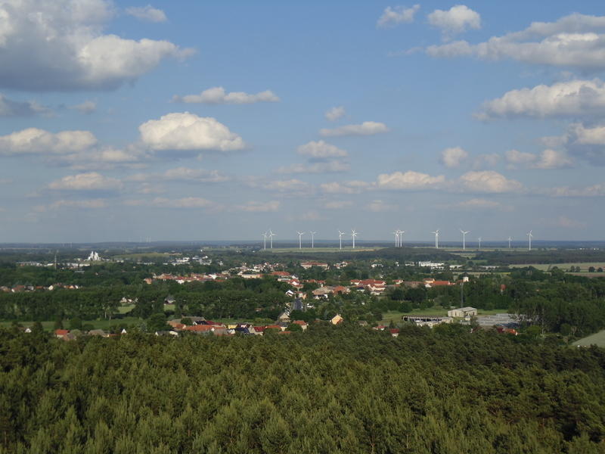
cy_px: 227
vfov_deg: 25.2
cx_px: 302
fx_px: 1014
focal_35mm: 58
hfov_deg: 33.2
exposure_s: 1/125
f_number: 11.1
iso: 80
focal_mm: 10.4
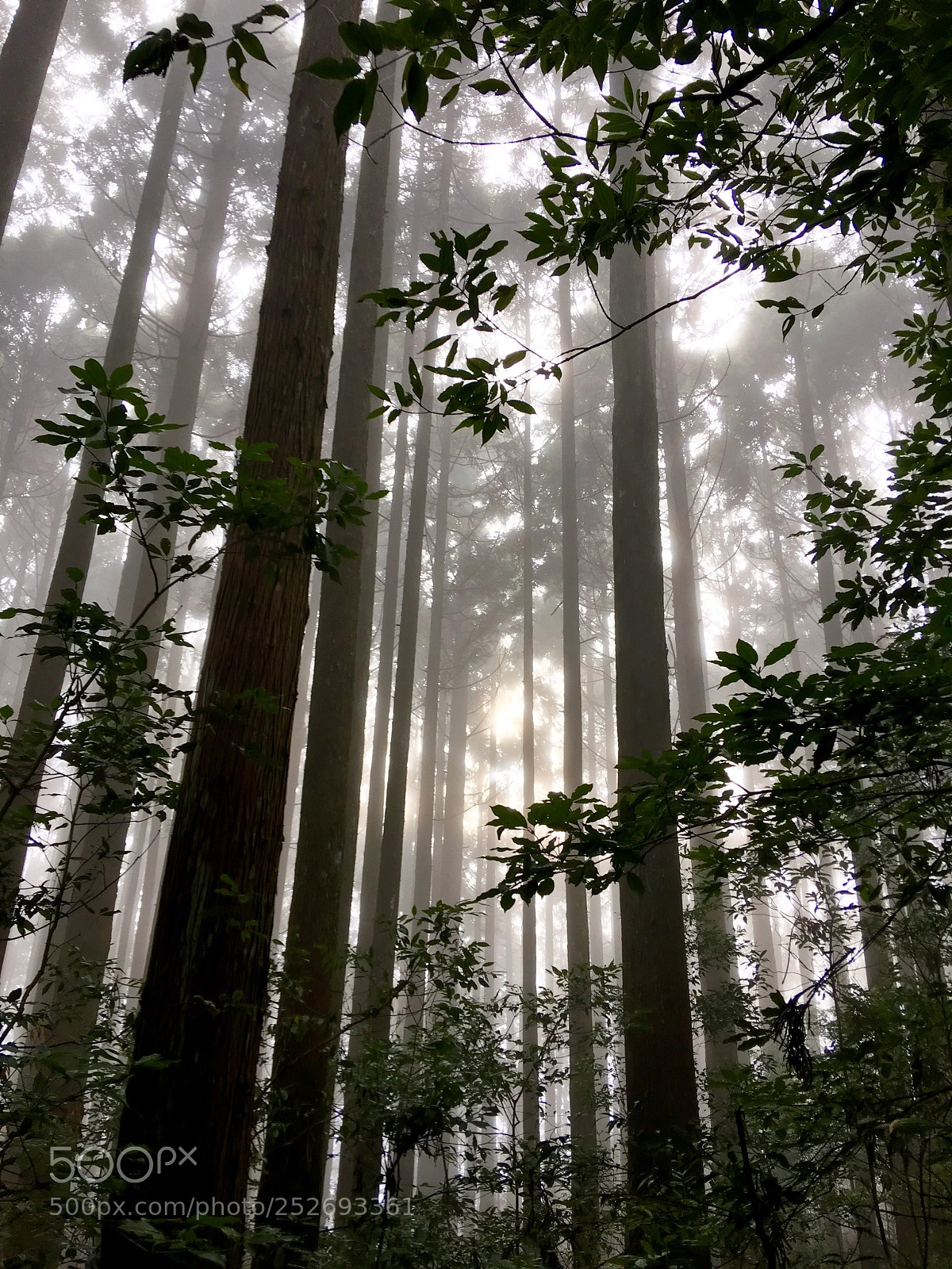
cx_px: 476
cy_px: 634
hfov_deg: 48.2
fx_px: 1063
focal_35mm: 29
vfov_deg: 61.7
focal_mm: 4.15
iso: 32
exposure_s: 1/120
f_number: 2.2
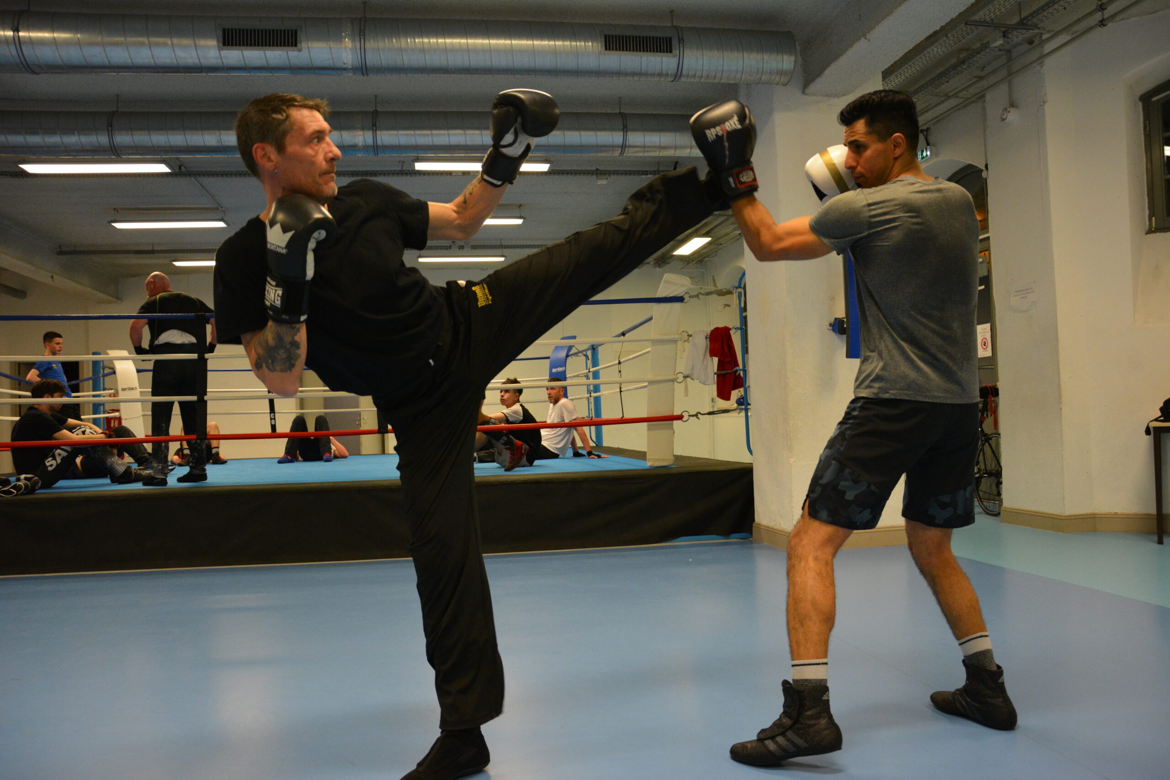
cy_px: 390
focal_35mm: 27
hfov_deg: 67.4
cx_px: 585
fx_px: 877
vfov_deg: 47.9
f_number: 3.5
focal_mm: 18
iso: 1600
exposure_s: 1/200
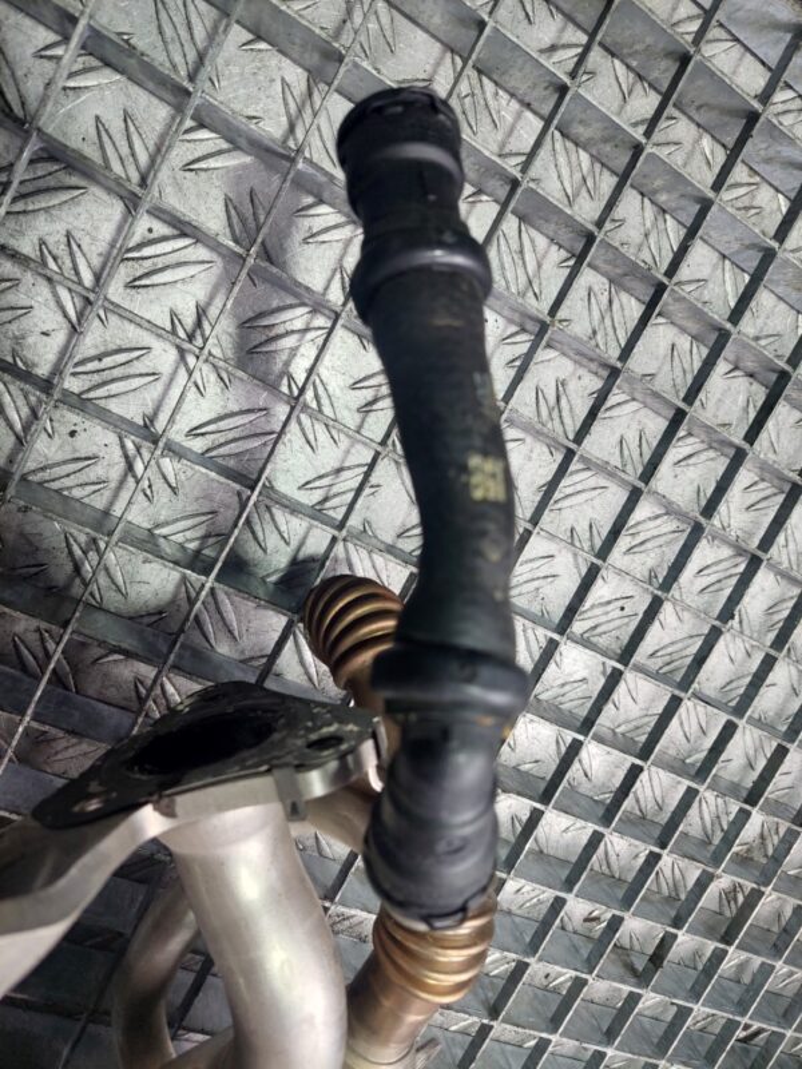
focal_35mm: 25
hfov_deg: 54.9
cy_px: 534
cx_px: 401
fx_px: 772
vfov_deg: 69.4
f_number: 1.8
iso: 50
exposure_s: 1/50
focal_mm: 5.23
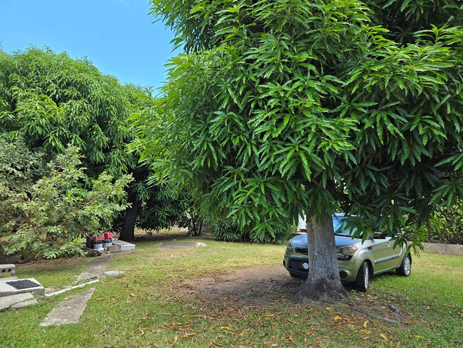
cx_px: 232
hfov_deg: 73.9
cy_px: 174
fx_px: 308
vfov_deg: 58.9
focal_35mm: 23
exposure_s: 1/488
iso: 25
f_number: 1.8
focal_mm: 5.4
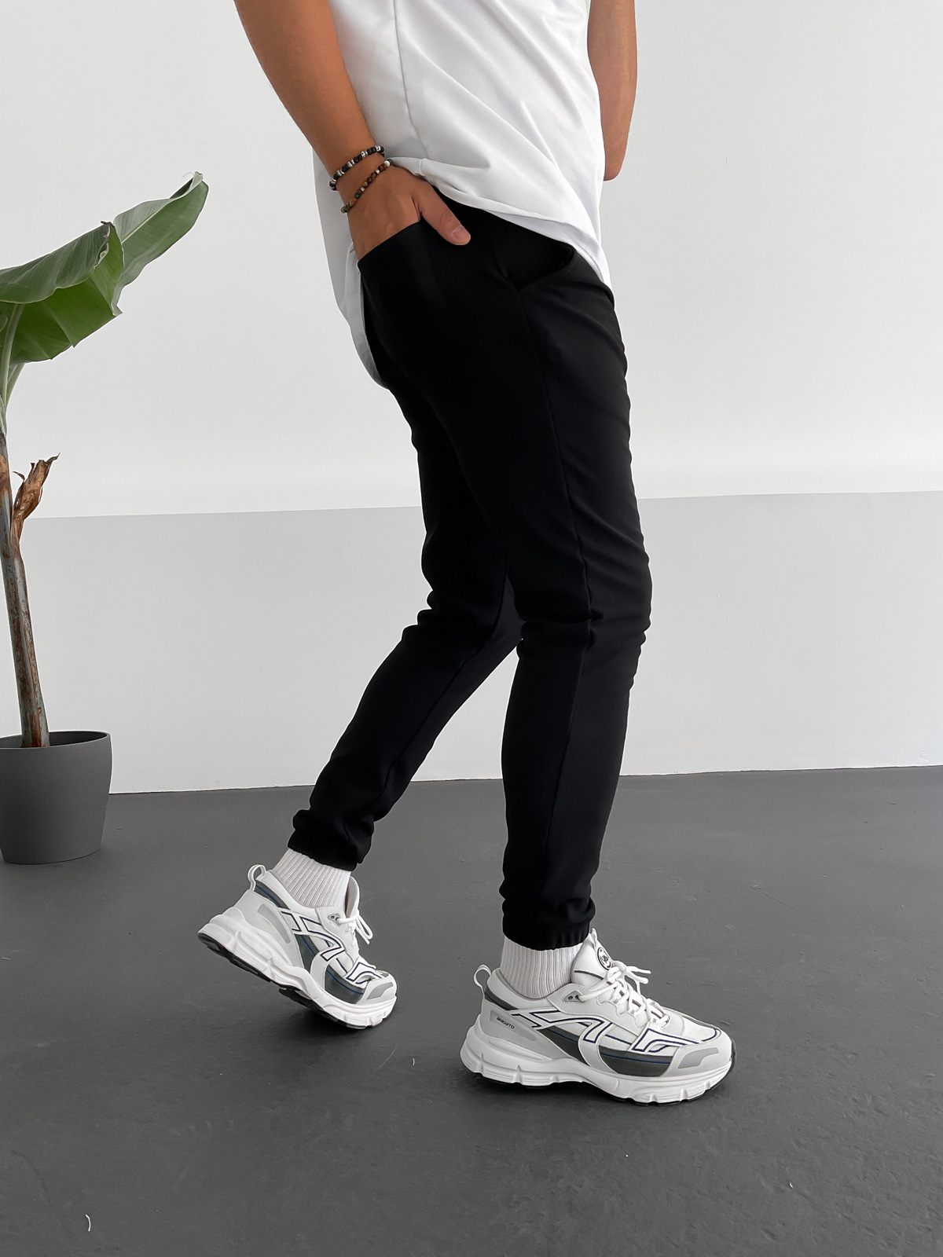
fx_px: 1053
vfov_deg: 61.7
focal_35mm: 29
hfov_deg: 48.2
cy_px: 628
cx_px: 472
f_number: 1.8
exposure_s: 1/120
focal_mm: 3
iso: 25
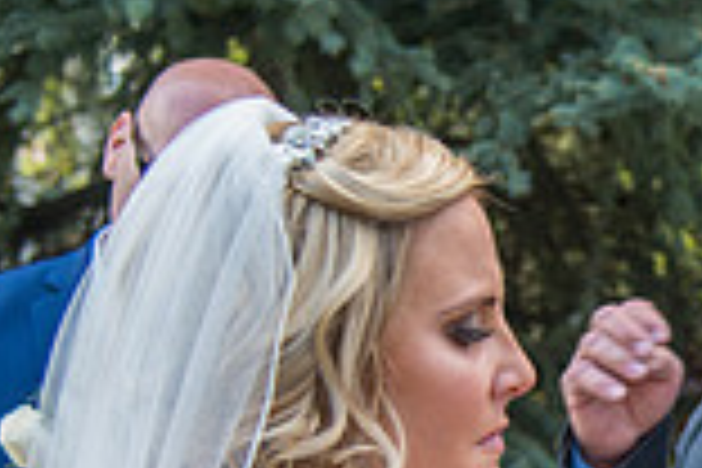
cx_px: 806
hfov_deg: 13.5
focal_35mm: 149
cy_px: 493
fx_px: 2905
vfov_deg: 9.1
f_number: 4
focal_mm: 40
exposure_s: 1/160
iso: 200
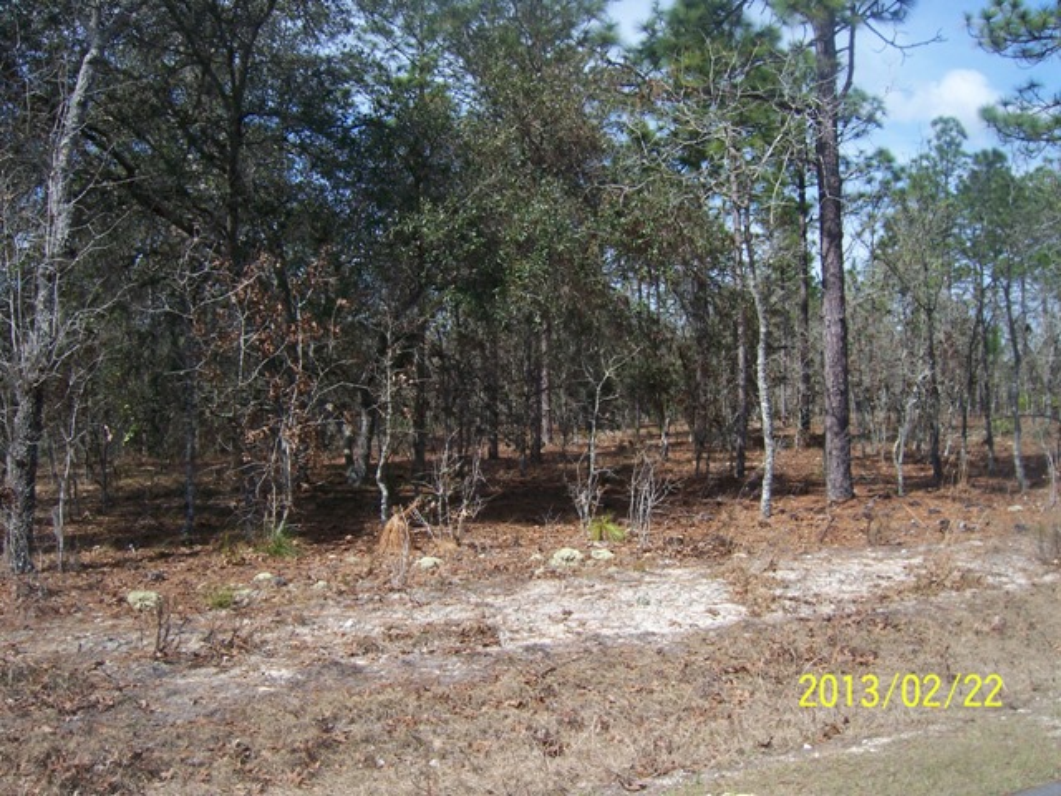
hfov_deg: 51.4
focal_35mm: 36
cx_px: 530
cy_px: 398
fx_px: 1103
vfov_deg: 39.7
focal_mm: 6.2
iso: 80
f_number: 4.5
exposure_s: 1/400
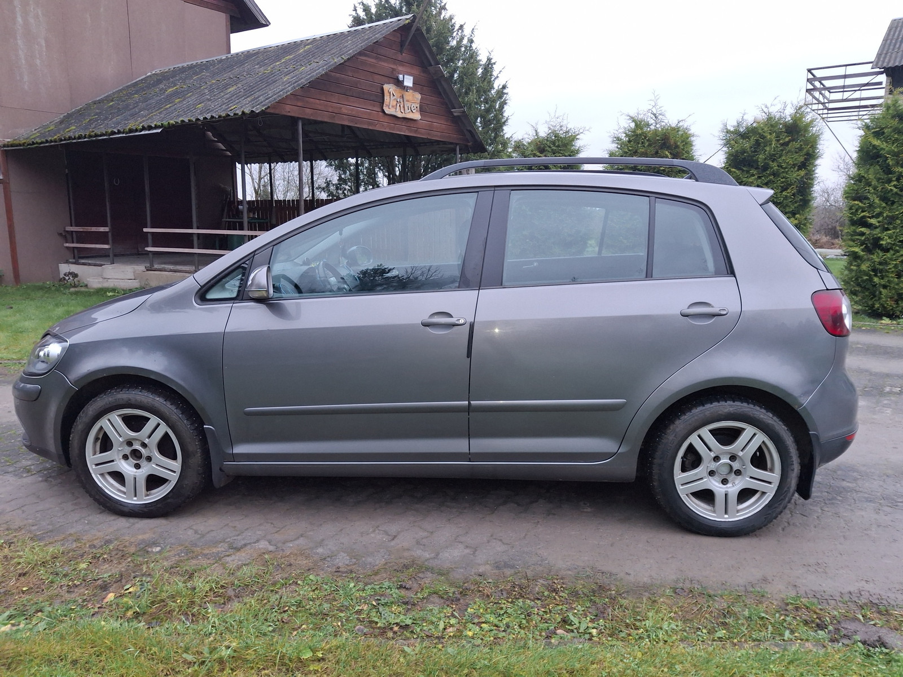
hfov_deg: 69.4
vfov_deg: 54.9
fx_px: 652
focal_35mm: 25
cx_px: 452
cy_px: 338
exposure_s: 1/100
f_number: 1.8
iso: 160
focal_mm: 4.69
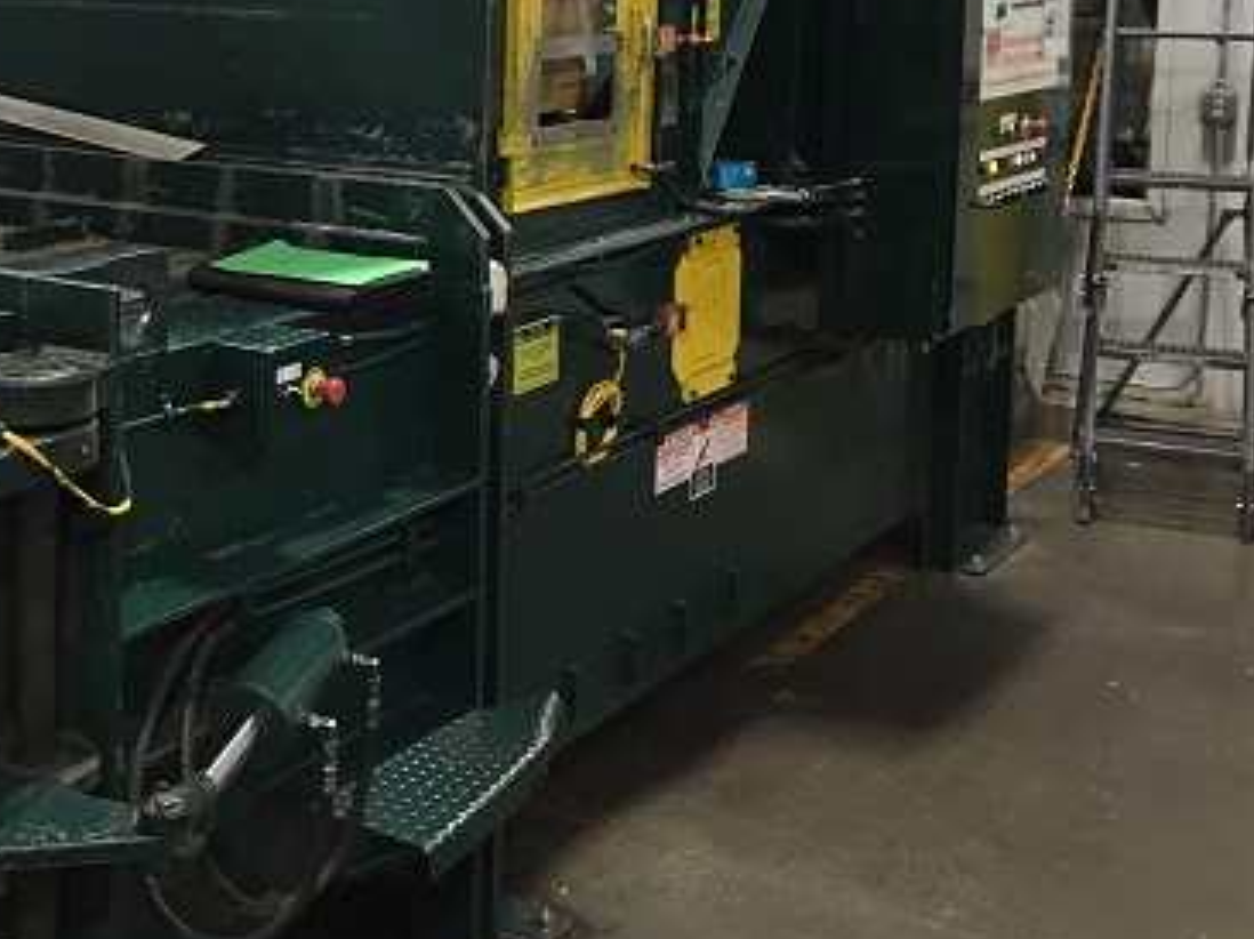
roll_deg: -0.4
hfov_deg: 32.9
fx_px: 2027
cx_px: 168
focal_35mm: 56
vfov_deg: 25.4
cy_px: 137
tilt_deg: -5.1
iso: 200
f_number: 2.2
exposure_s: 1/24
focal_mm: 4.15
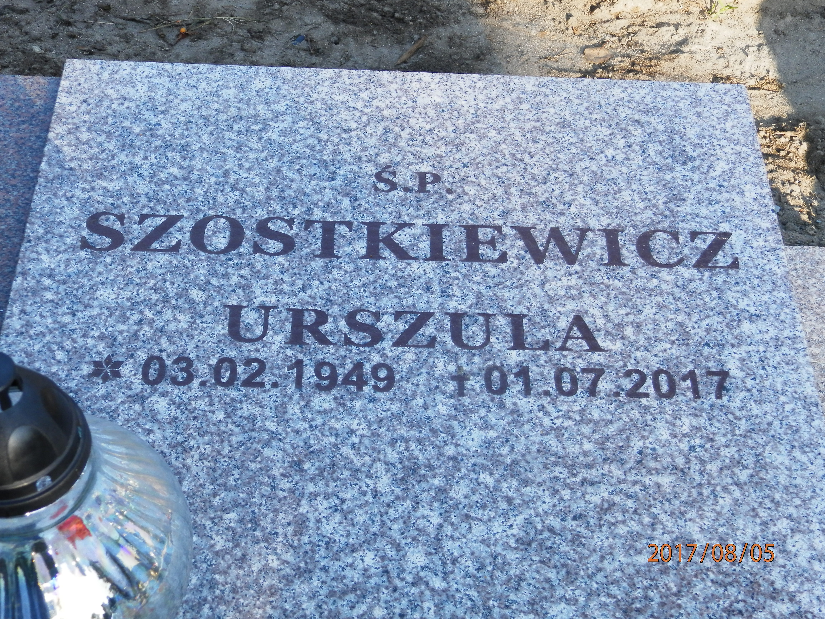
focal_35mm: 55
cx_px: 412
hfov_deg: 34.9
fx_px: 1311
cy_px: 310
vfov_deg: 26.6
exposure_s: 1/125
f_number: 3.8
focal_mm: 9.9
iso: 100
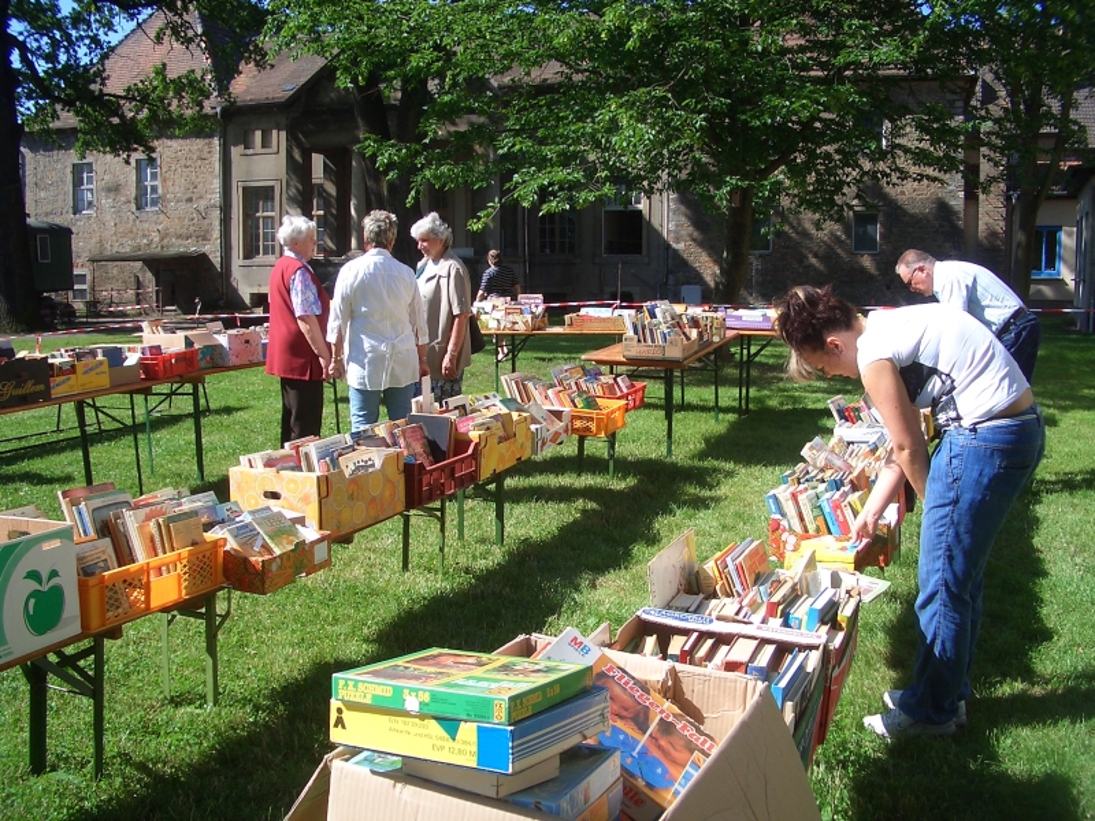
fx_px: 1107
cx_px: 548
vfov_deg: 40.7
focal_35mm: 35
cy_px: 410
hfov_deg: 52.6
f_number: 4.3
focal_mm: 5.8
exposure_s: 1/320
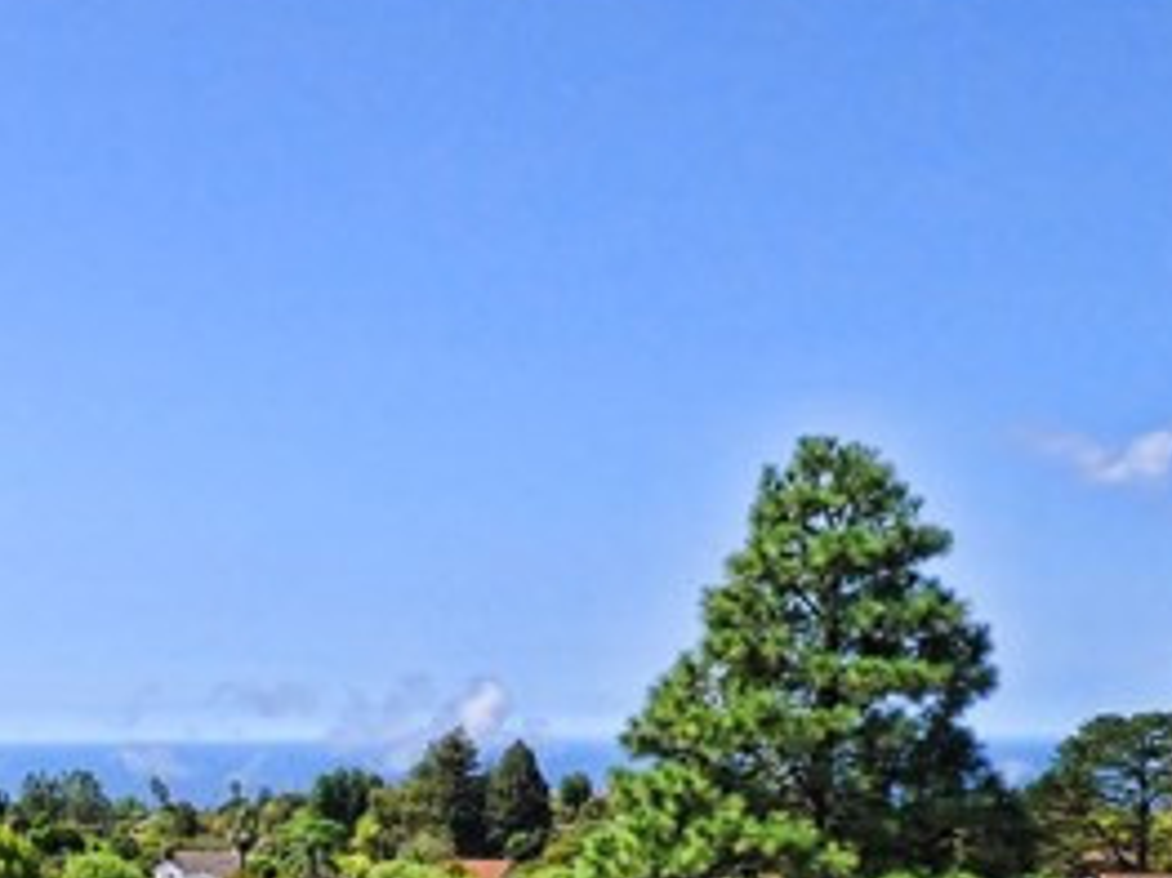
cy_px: 929
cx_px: 134
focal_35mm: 39
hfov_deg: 44.0
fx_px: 1320
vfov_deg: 32.9
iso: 200
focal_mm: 8
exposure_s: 1/60
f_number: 14
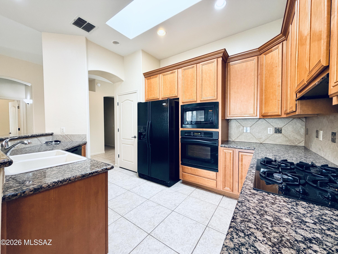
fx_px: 137
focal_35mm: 14
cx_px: 169
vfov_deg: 85.7
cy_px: 127
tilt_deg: -1.0
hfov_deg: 102.1
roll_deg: -0.4
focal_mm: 2.22
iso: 160
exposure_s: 1/60
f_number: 2.2
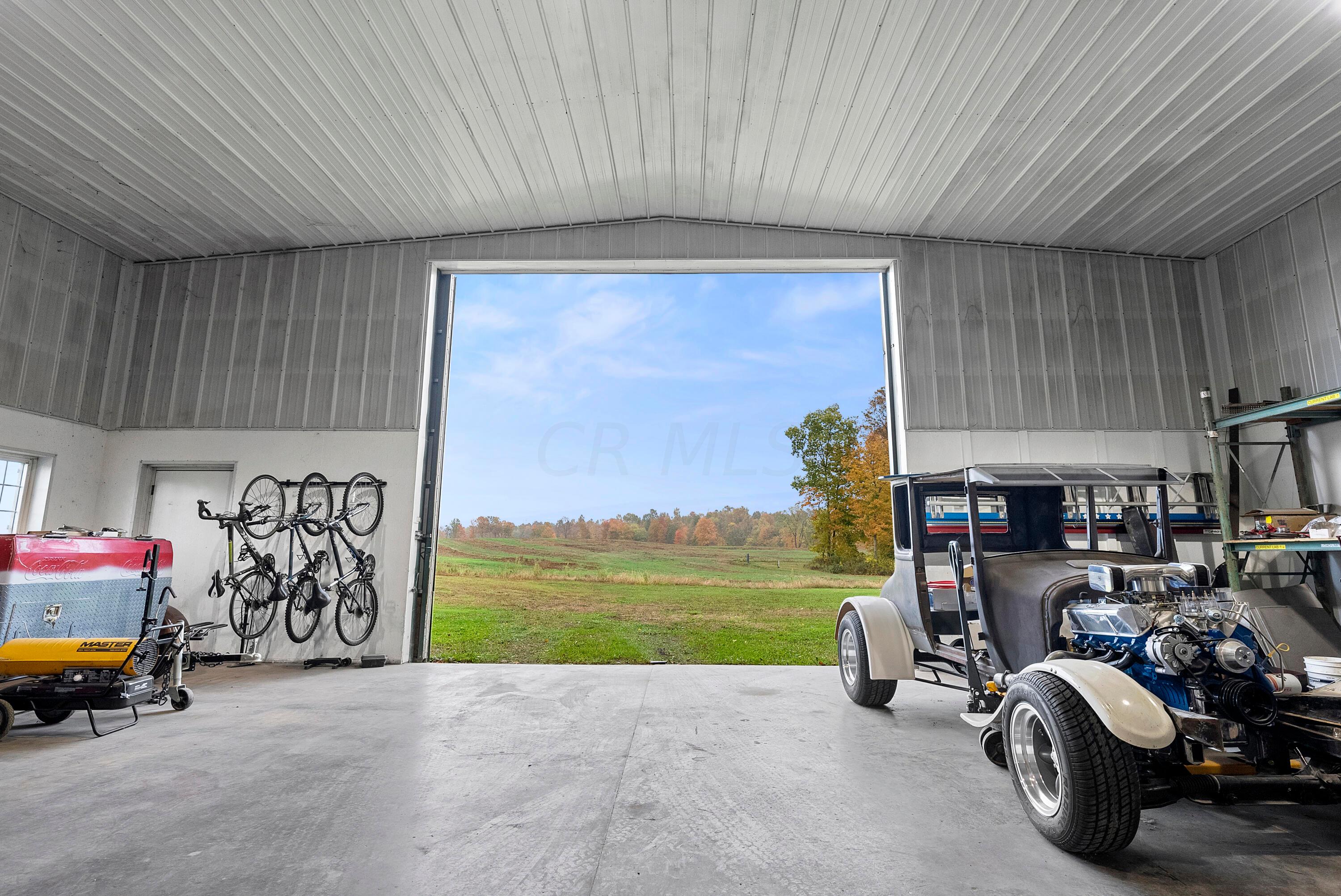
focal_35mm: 17
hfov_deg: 93.3
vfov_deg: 70.5
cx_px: 670
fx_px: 633
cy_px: 448
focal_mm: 17
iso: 640
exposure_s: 1/30
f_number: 9
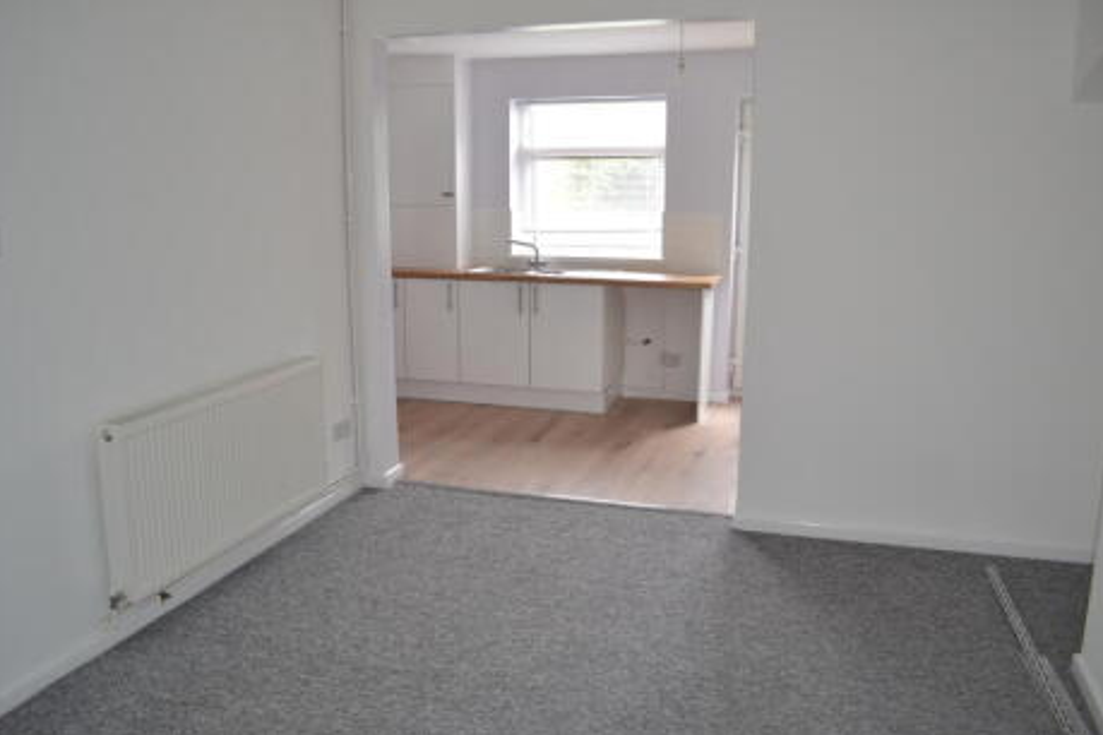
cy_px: 361
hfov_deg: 65.5
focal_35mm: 28
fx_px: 858
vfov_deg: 46.4
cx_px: 545
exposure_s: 1/60
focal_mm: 18
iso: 400
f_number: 4
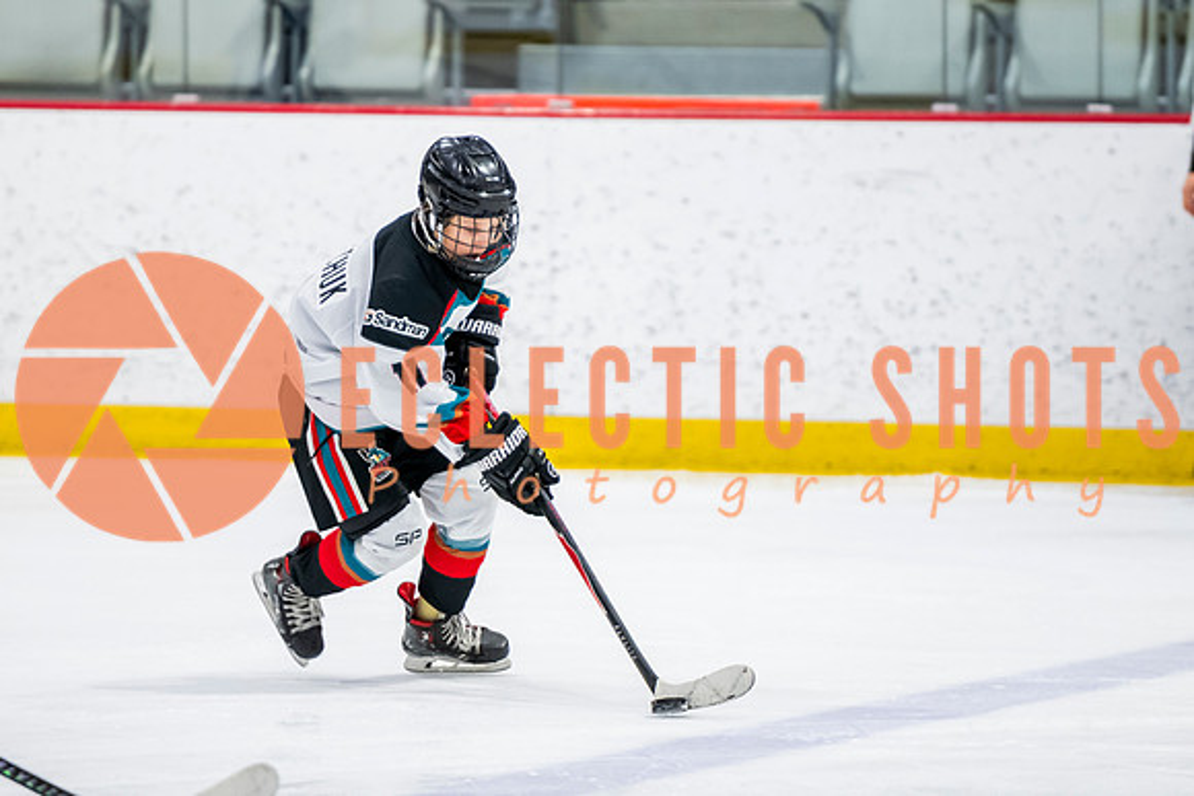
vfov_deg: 4.1
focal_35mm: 339
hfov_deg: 6.1
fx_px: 11241
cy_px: 278
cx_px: 563
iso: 1600
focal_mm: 200
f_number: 3.2
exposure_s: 1/800
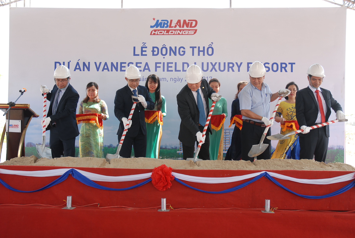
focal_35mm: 40
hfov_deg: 47.9
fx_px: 400
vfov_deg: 33.1
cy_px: 119
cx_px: 178
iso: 200
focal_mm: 27
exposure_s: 1/160
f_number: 5
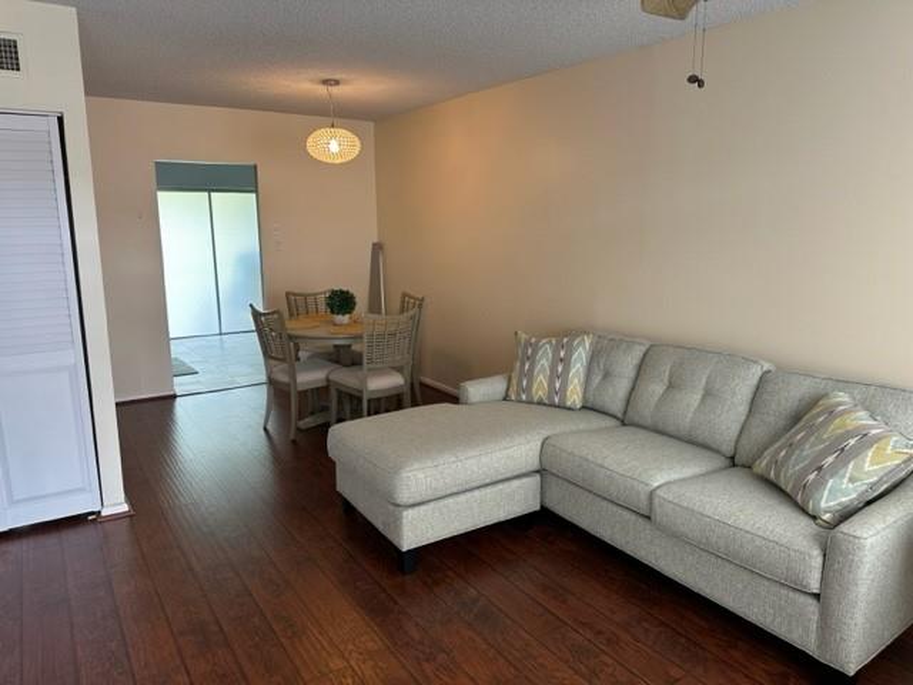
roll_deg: +0.2
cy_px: 342
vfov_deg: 56.8
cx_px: 456
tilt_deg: -11.3
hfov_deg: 71.6
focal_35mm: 24
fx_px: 633
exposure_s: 1/60
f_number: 1.78
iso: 125
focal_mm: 6.86
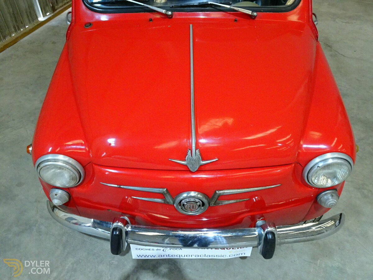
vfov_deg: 46.8
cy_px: 140
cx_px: 186
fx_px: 323
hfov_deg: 60.0
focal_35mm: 30
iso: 800
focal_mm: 5.09
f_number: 4
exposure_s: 1/20
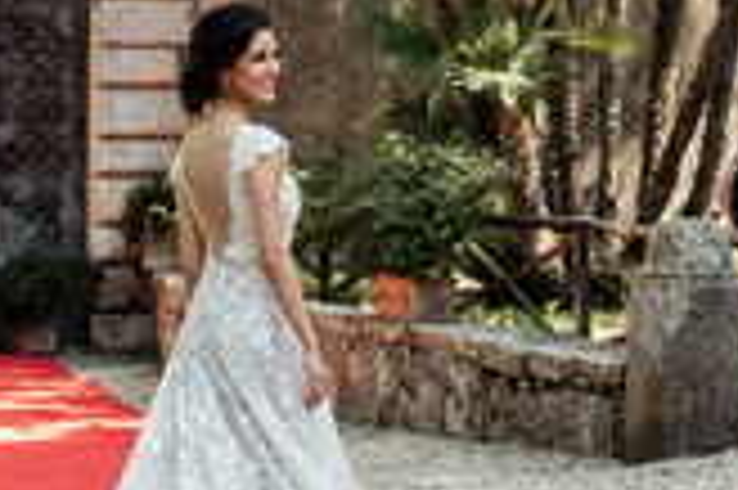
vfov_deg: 10.8
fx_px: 2580
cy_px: 85
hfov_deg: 16.2
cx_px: 477
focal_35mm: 126
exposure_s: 1/1000
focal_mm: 35
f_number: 2.2
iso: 125
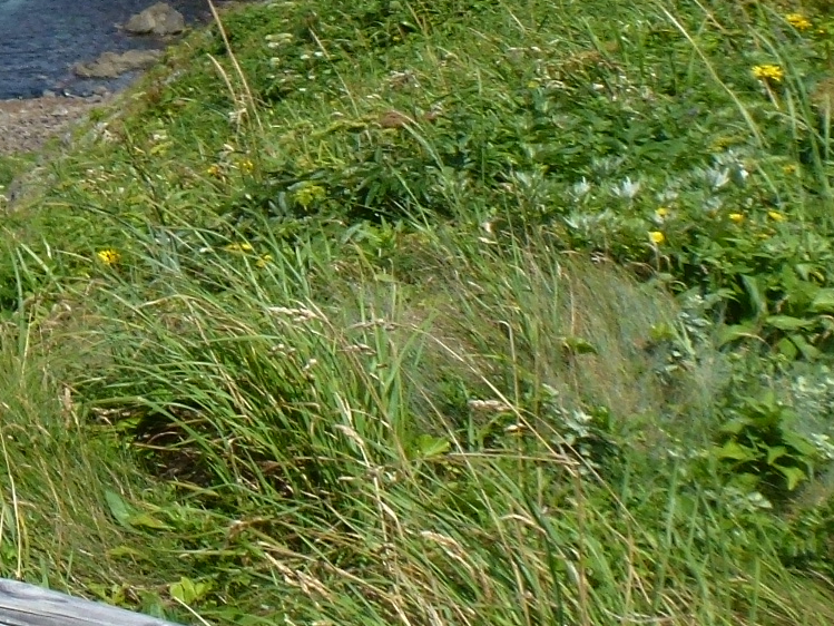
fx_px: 1976
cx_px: -488
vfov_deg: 17.1
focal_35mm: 82
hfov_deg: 19.9
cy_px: -158
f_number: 4
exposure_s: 1/800
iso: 100
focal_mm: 4.3
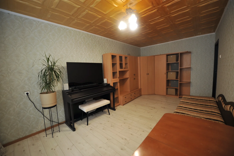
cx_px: 117
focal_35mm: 14
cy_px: 78
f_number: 2.8
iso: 200
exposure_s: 1/60
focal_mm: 14
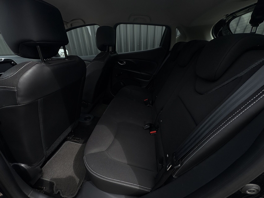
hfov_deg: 102.1
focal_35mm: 14
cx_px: 132
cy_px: 99
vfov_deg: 85.7
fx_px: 107
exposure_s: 1/438
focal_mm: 2.22
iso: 40
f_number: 2.2
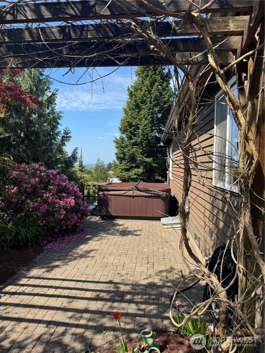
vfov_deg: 71.6
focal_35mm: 24
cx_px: 132
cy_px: 176
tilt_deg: -3.9
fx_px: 245
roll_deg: -0.1
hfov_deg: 56.8
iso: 80
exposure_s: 1/2604
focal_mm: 6.76
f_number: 1.78
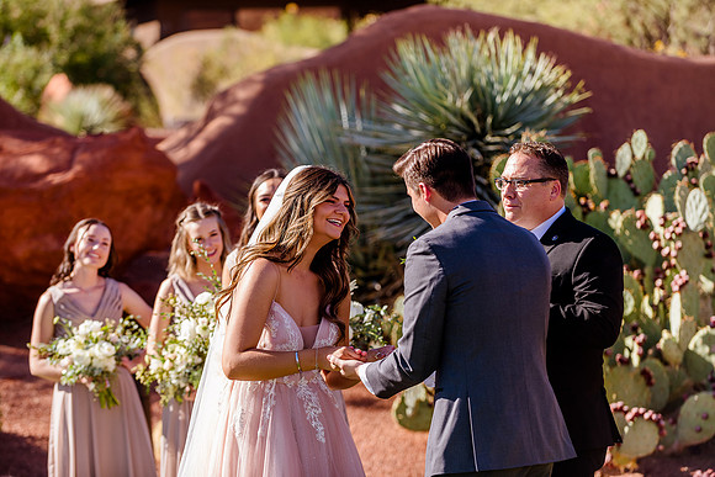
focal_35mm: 135
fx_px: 2682
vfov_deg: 10.2
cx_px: 358
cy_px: 238
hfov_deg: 15.2
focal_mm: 135
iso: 200
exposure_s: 1/800
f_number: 3.5
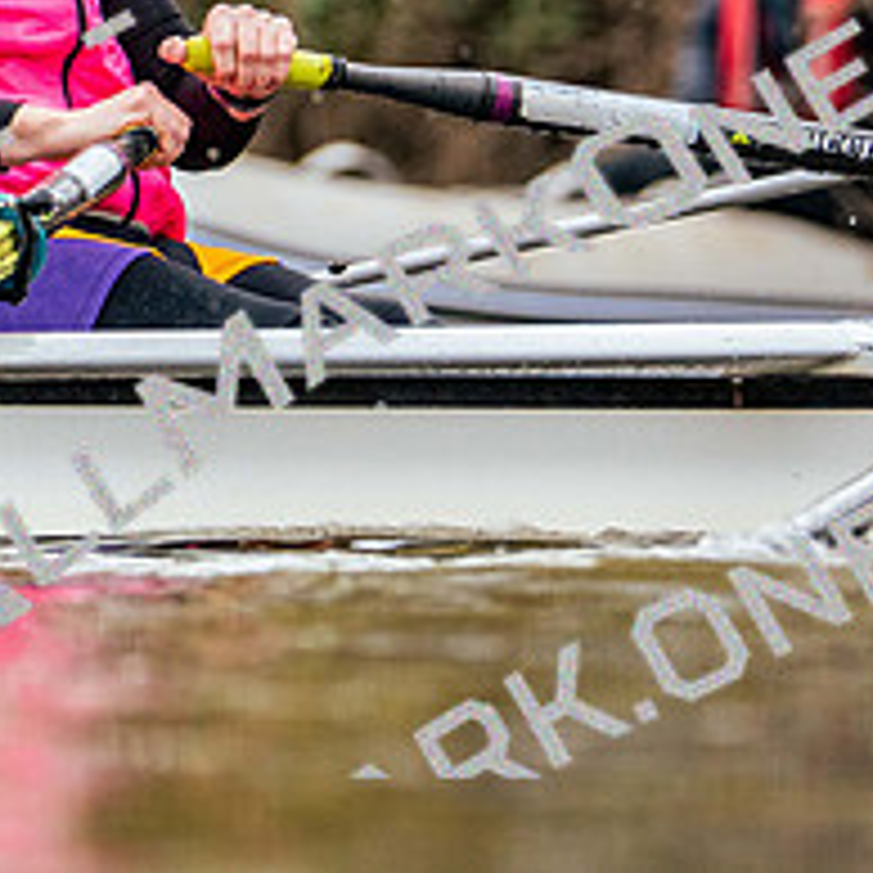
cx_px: 765
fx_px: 27306
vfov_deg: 1.8
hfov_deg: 1.8
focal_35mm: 957
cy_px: 7
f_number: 6.3
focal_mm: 376
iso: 2500
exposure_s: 1/2000
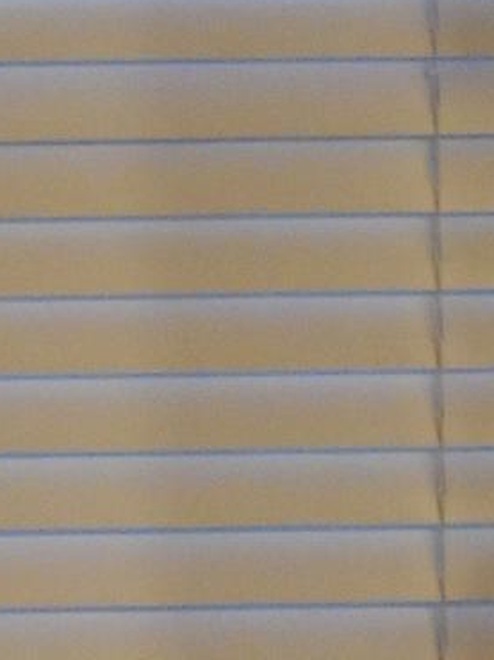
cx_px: 21
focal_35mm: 173
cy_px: -282
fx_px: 3296
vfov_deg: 11.1
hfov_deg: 8.5
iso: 480
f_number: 3.4
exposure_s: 1/30
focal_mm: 5.3
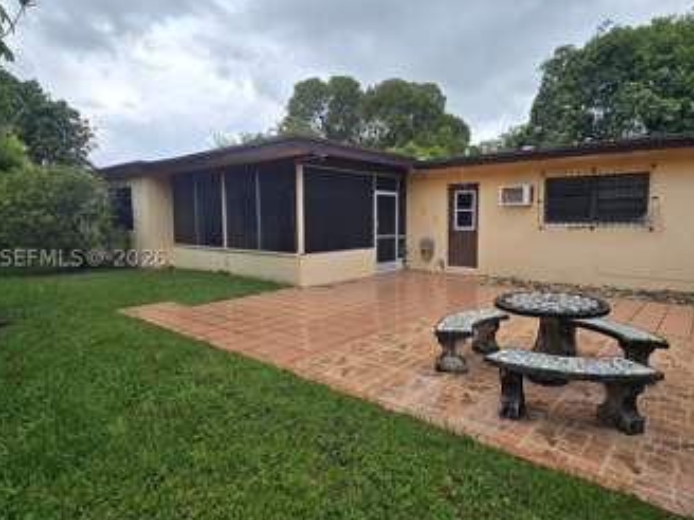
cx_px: 362
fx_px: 381
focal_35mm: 19
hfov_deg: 84.6
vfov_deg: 68.7
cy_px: 258
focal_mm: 2.2
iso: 50
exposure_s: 1/272
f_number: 2.2
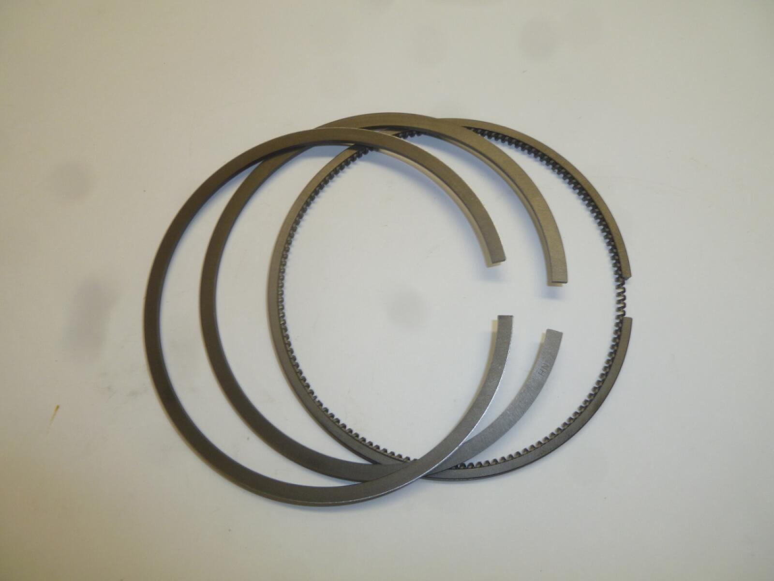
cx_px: 387
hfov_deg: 63.4
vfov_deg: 49.7
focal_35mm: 28
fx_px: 626
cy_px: 290
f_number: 3.3
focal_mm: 5
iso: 100
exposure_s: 1/30
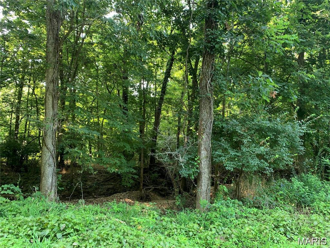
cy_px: 124
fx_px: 248
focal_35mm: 26
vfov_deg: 53.1
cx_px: 165
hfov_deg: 67.3
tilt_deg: +5.3
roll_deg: -1.7
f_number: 1.8
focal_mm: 4.25
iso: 100
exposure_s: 1/86
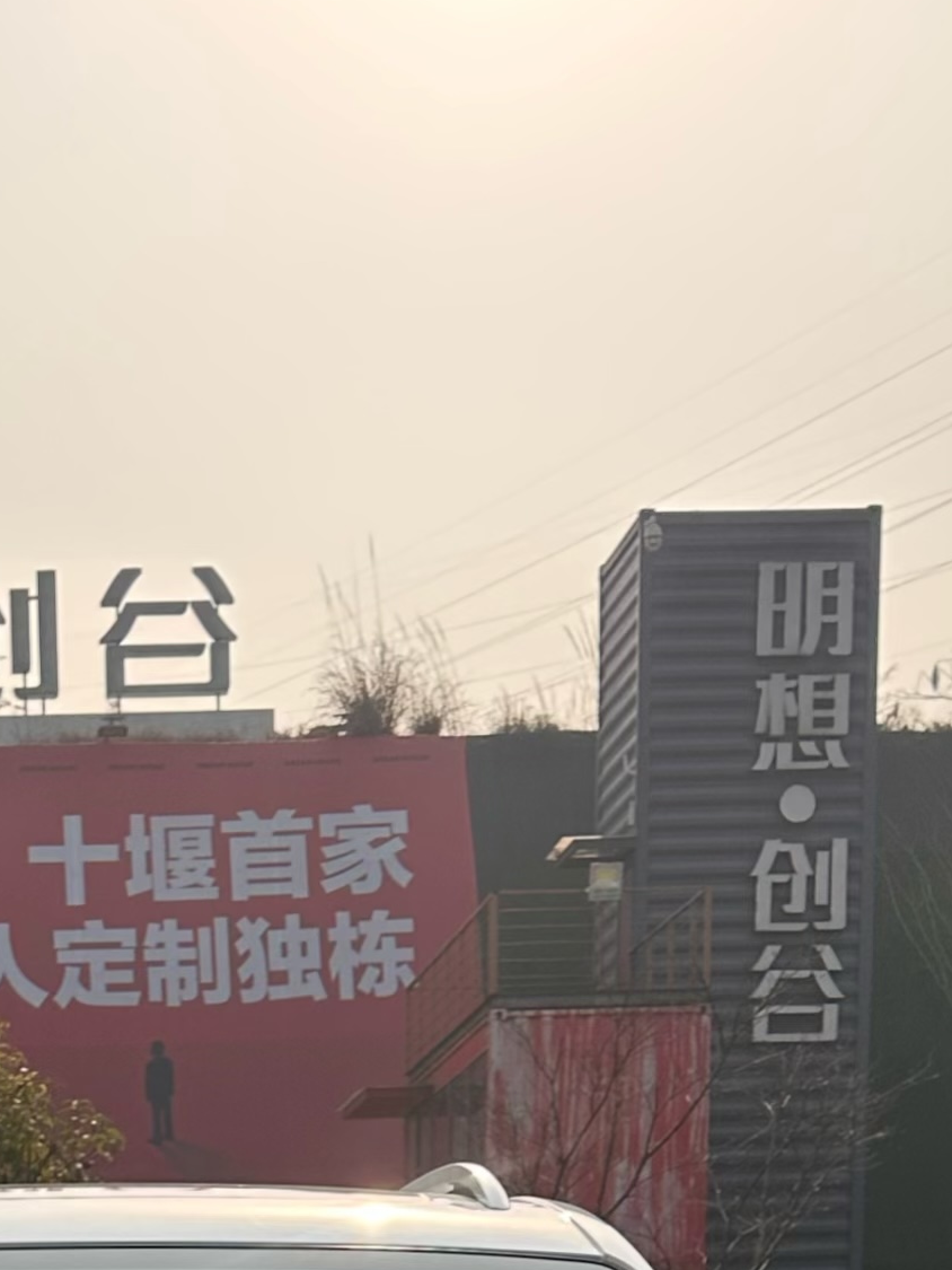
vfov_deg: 18.8
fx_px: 3153
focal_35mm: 86
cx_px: 47
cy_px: 2114
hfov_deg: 16.9
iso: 80
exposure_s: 1/4348
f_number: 1.78
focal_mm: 6.86
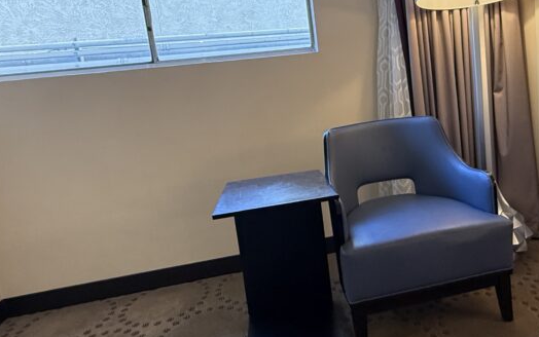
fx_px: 426
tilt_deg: -8.4
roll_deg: +6.2
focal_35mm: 29
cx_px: 355
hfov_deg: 63.1
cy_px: 145
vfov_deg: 43.1
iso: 400
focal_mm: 2.22
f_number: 2.2
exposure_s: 1/120
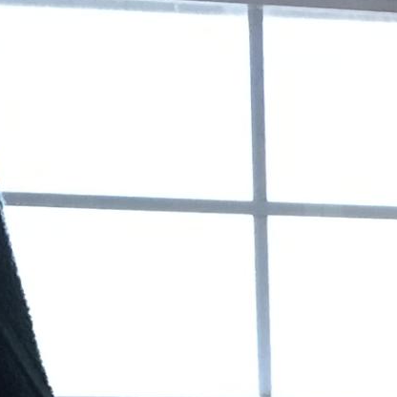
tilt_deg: -17.1
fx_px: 2400
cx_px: 749
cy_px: 868
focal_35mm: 185
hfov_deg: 9.0
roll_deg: -1.9
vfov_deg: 8.8
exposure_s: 1/15
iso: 80
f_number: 2.2
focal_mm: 4.15
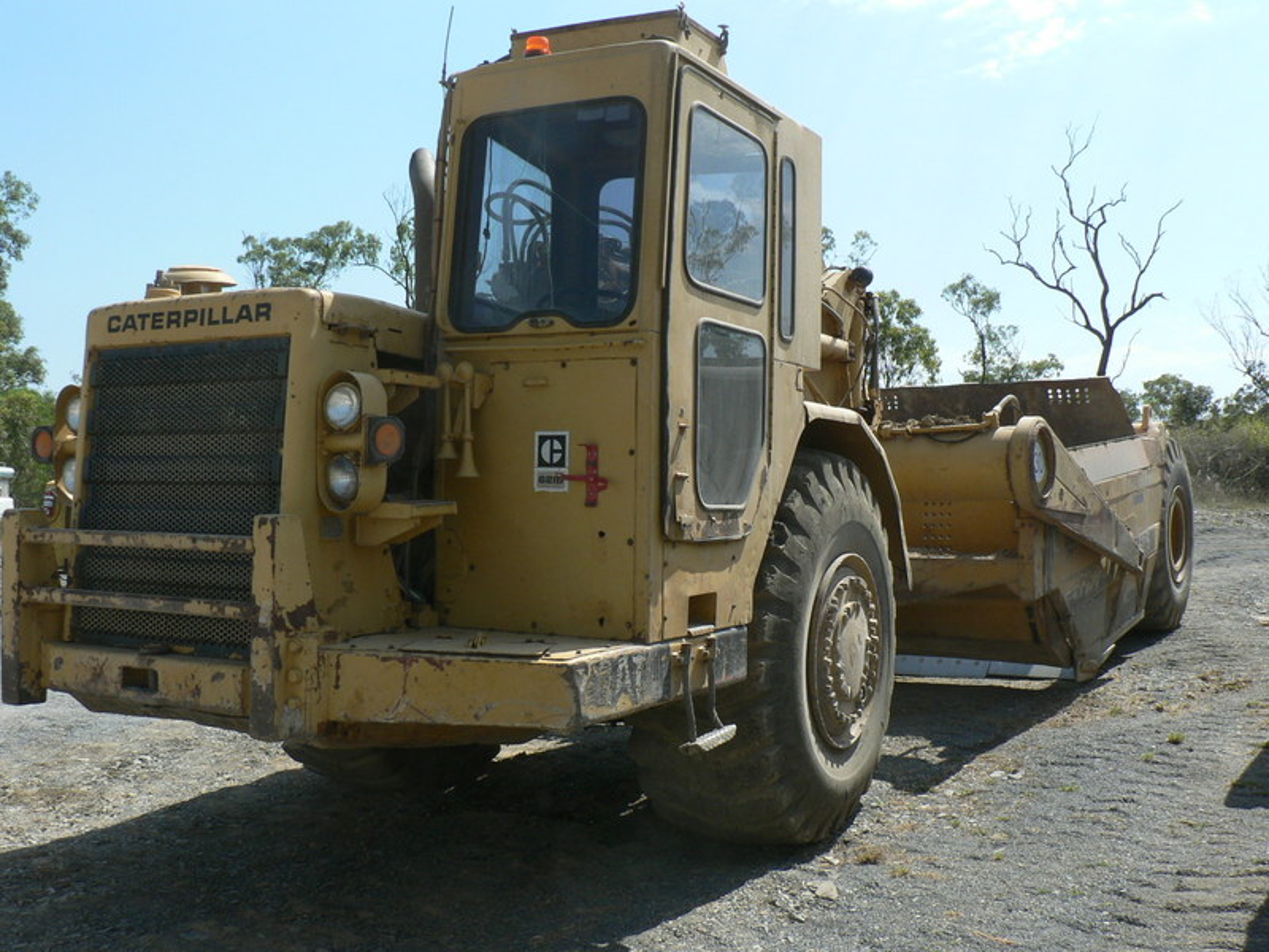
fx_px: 1320
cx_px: 634
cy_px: 476
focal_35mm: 36
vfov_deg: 39.7
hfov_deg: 51.4
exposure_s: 1/400
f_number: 4.5
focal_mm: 6
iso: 80
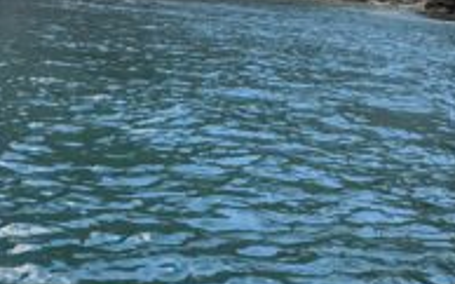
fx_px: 868
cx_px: 239
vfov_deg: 17.6
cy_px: -70
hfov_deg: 29.4
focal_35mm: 70
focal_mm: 2.35
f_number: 2.2
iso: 53
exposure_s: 1/2066
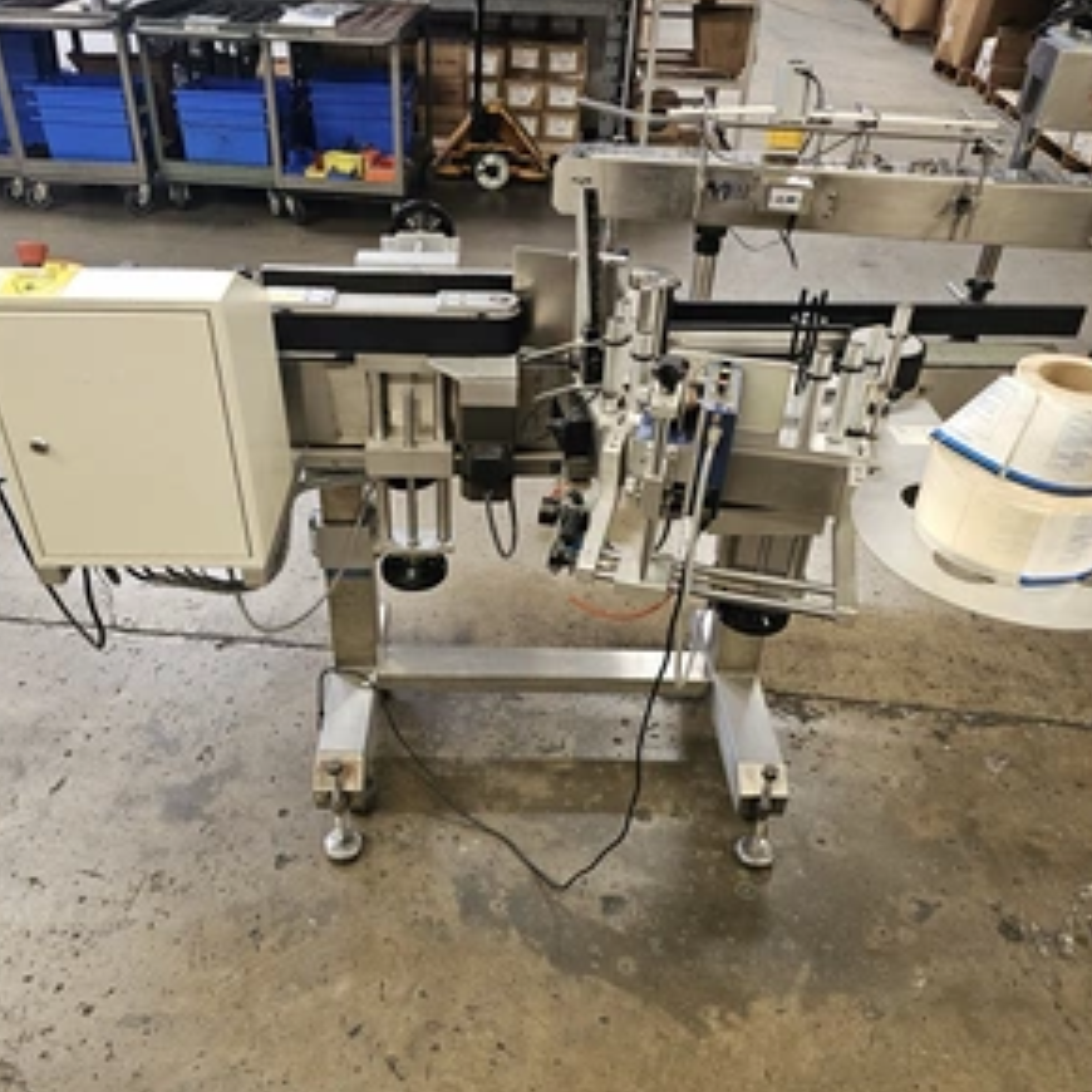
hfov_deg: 57.2
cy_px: 557
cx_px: 486
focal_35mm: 28
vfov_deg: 57.3
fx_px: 999
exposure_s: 1/120
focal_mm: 6.3
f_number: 1.7
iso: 400
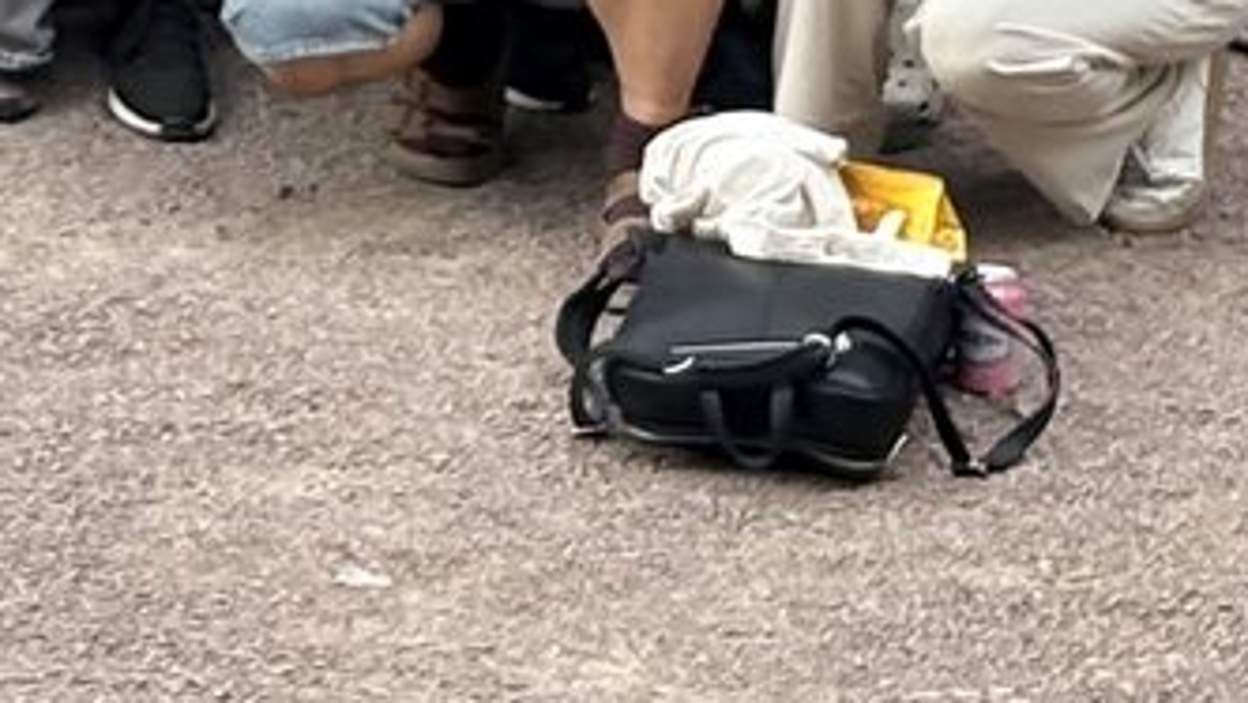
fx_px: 11288
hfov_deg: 6.3
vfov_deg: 3.5
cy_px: -1459
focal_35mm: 341
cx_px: -421
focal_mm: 5.96
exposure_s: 1/206
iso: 40
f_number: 1.6
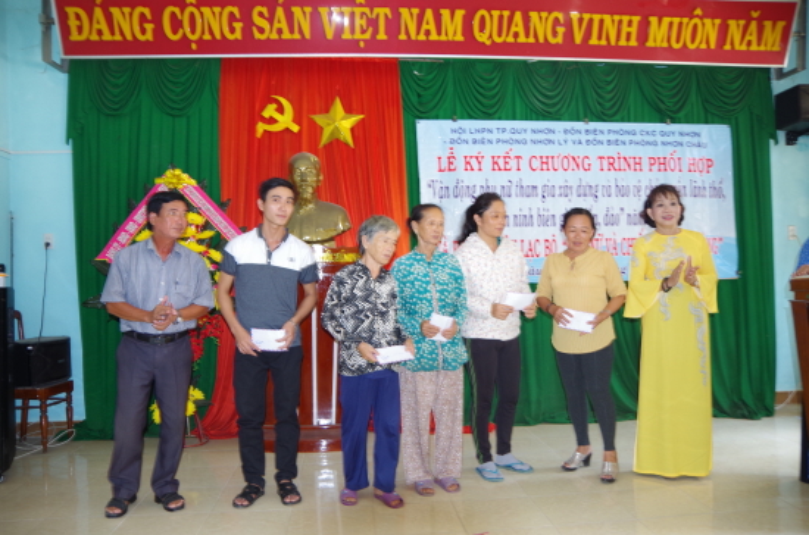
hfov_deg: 67.5
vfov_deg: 47.7
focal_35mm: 27
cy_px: 268
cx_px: 404
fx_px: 605
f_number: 3.5
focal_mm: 18
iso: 400
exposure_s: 1/25
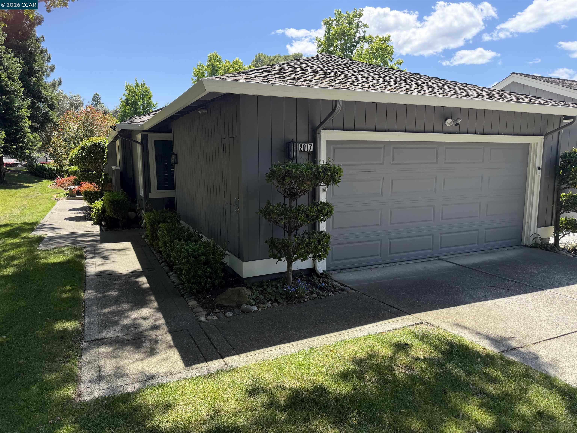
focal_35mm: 24
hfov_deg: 71.6
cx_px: 288
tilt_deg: -8.1
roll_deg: +1.1
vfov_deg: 56.8
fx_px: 400
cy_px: 216
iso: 100
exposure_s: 1/1618
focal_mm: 6.76
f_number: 1.78
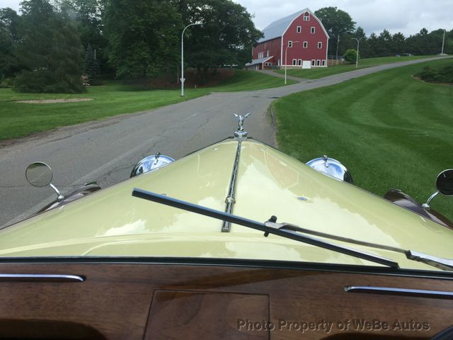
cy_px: 170
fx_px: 380
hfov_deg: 61.7
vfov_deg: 48.2
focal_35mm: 29
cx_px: 226
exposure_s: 1/999
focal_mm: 4.15
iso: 25
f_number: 2.2
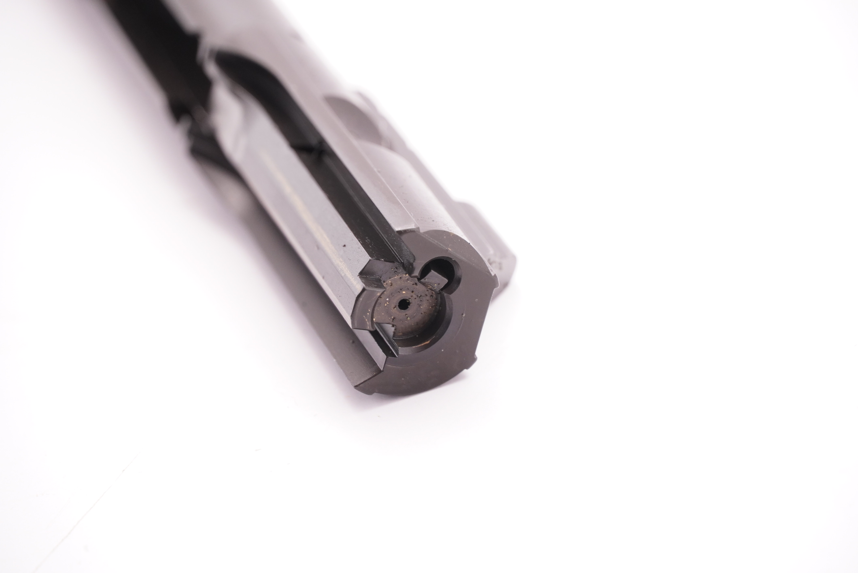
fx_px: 4578
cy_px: 286
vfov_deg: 7.2
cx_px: 429
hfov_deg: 10.7
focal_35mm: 192
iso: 1000
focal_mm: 128
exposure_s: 1/125
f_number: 5.6
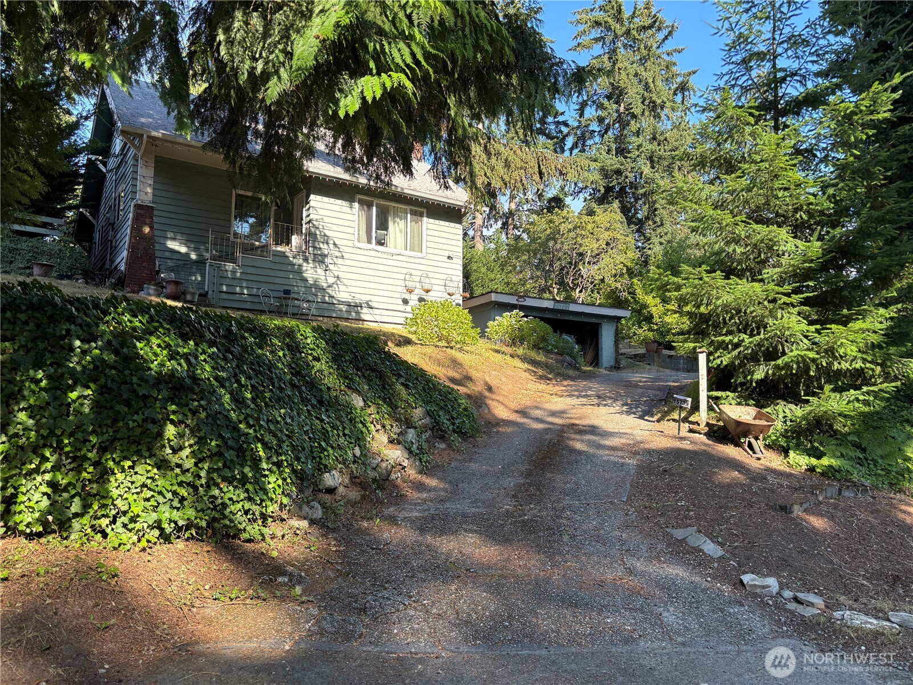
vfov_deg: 53.1
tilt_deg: +8.0
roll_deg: -0.1
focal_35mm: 26
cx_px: 456
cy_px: 342
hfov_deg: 67.3
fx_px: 686
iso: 50
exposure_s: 1/378
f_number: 1.6
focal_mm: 5.96
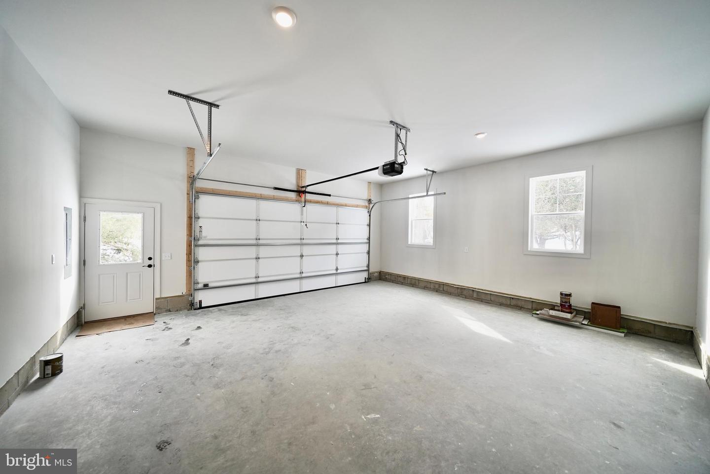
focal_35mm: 12
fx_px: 237
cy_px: 237
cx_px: 355
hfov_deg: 112.6
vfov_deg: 90.0
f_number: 4
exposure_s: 1/160
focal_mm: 12
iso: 320
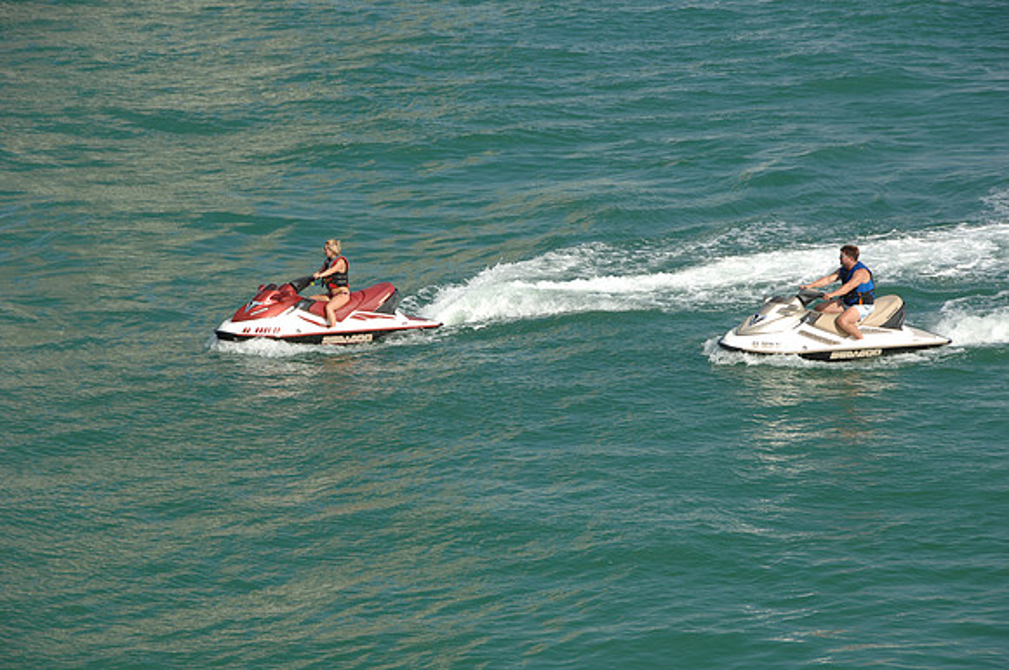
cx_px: 504
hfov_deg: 11.4
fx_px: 5038
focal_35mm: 180
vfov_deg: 7.6
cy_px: 335
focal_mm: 120
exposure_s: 1/250
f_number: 8
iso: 100
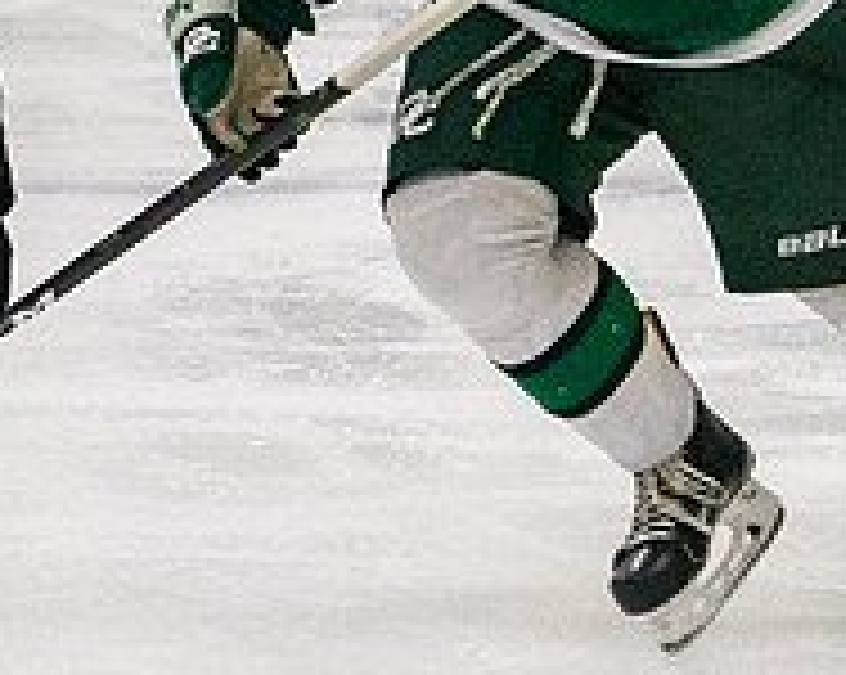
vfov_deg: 3.4
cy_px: 87
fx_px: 11306
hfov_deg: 4.3
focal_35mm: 452
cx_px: -588
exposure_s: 1/1250
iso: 3600
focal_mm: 70
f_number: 4
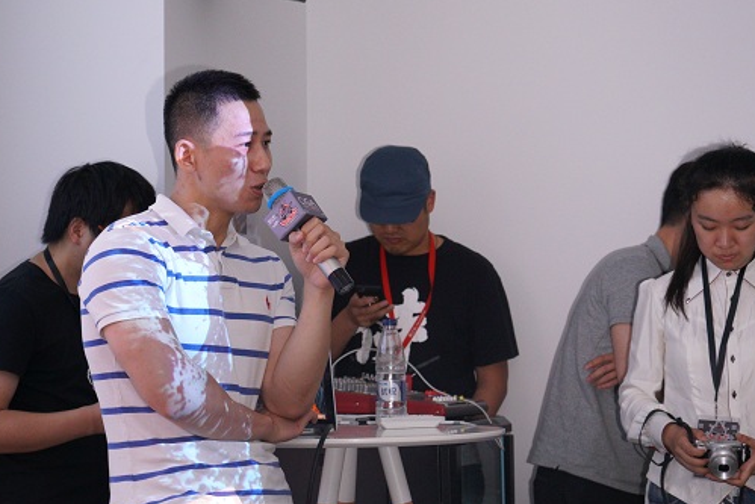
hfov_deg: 22.0
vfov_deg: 14.9
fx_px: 1930
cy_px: 298
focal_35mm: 92
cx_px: 222
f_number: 4
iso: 2500
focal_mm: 51
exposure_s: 1/60
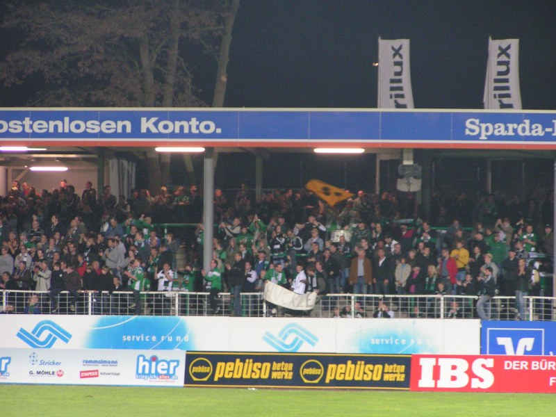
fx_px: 3164
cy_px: 208
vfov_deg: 7.5
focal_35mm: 197
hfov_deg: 10.0
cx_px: 278
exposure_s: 1/40
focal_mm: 30.1
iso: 200
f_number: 3.5
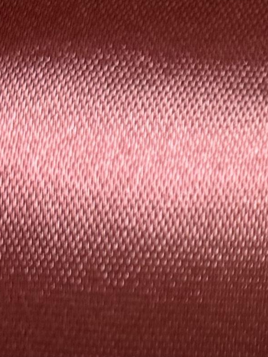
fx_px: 1600
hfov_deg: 8.7
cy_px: 476
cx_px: 643
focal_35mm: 155
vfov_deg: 12.3
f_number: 1.78
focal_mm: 6.76
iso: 125
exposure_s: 1/60
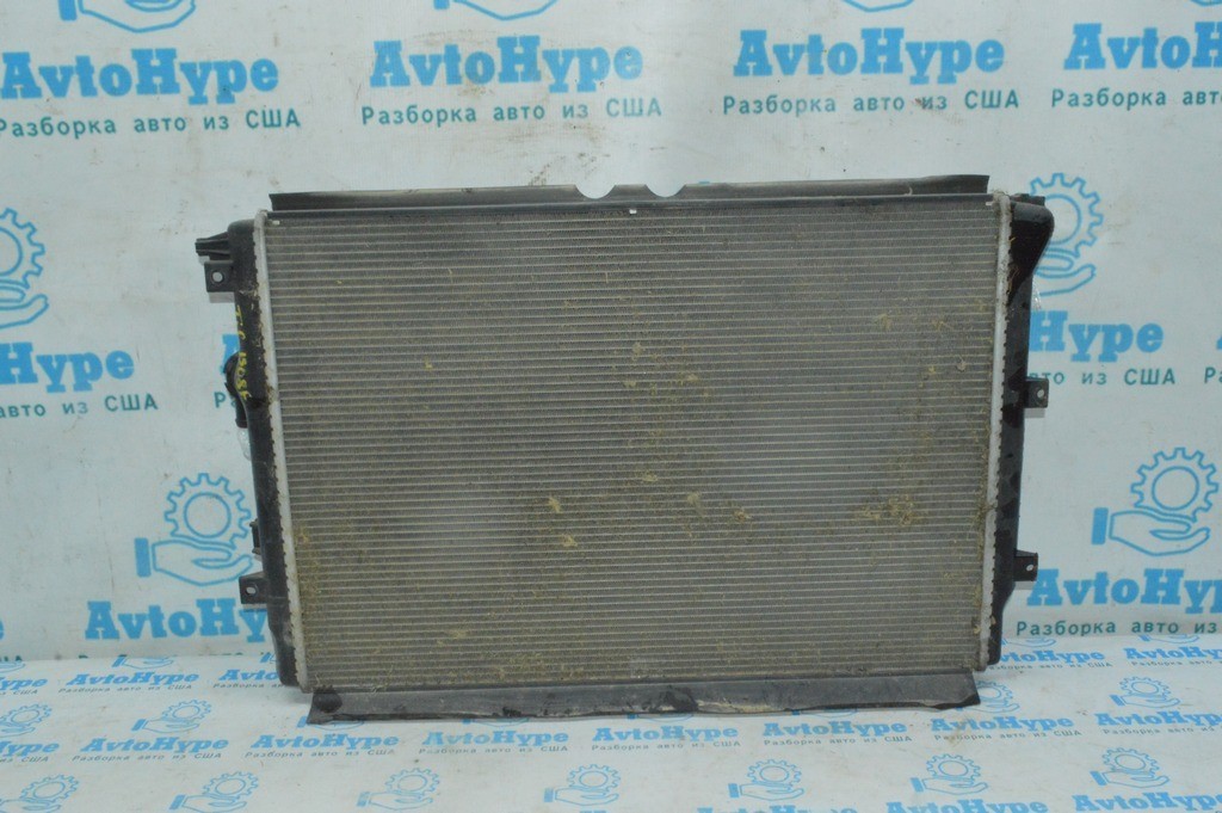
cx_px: 611
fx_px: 1119
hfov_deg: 57.3
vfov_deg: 39.9
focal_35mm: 33
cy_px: 406
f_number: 25
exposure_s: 1/50
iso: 5600
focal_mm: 22
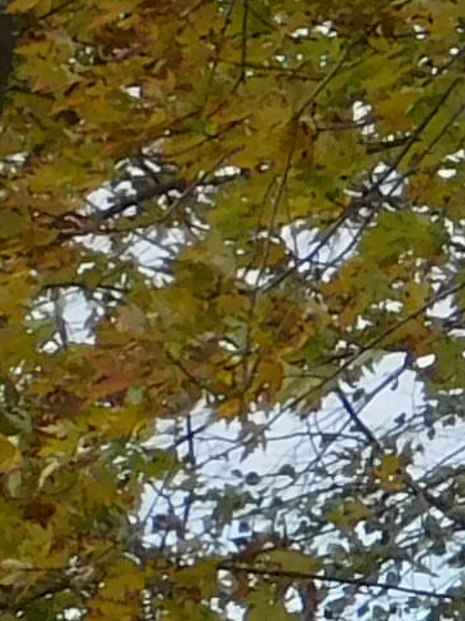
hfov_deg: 1.6
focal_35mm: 947
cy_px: 474
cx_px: 1964
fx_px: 16977
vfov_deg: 2.1
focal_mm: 17.6
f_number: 4.6
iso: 125
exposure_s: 1/500
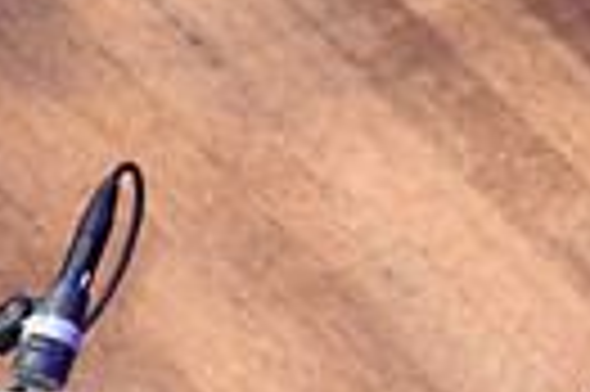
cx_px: 1049
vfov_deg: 1.6
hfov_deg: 2.4
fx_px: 14159
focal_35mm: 865
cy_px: 845
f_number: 8
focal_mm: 130
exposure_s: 1/250
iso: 4000
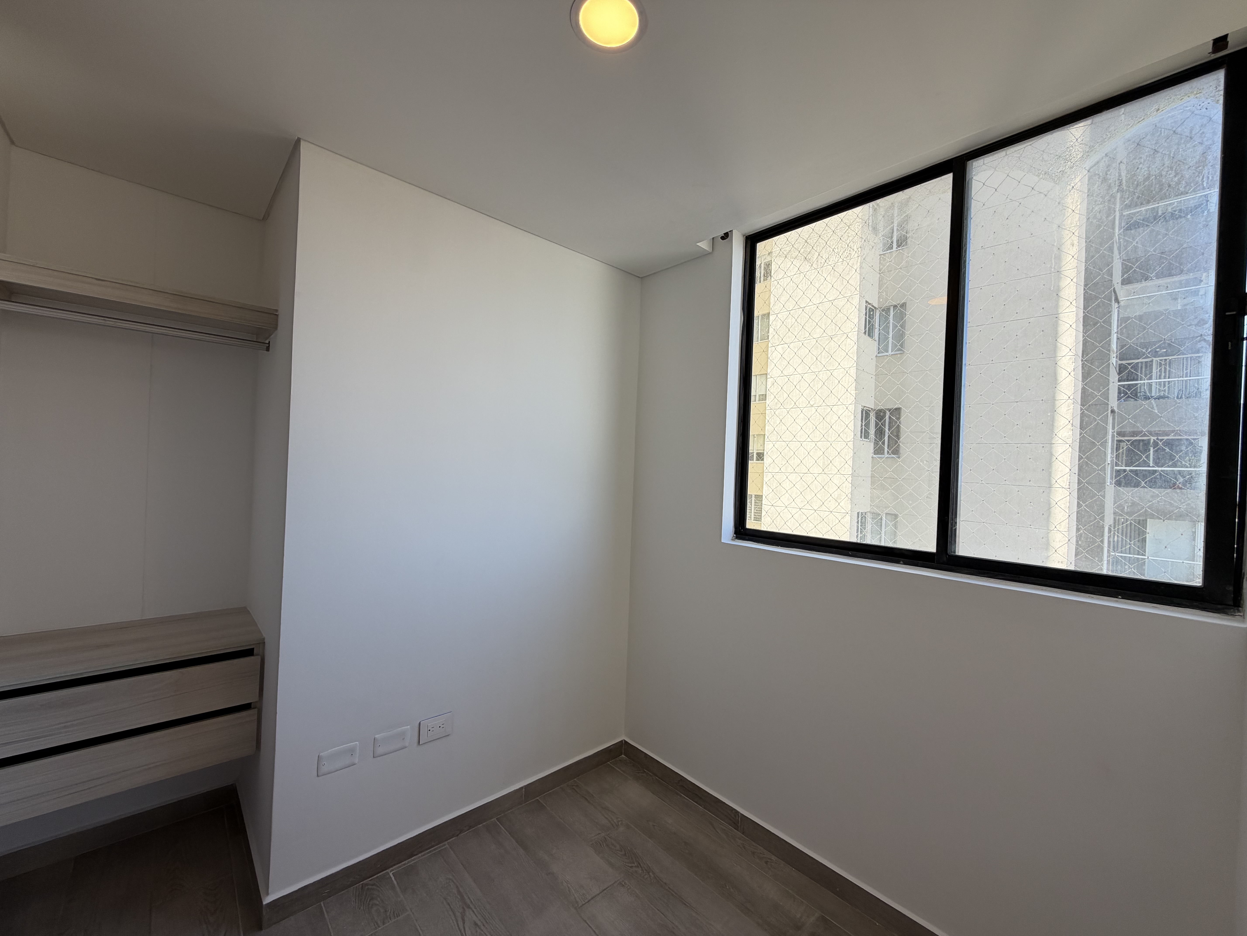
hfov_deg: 102.1
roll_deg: -2.3
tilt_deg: +0.6
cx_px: 624
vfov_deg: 85.7
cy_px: 468
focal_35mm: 14
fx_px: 504
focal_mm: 2.22
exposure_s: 1/120
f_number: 2.2
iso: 25
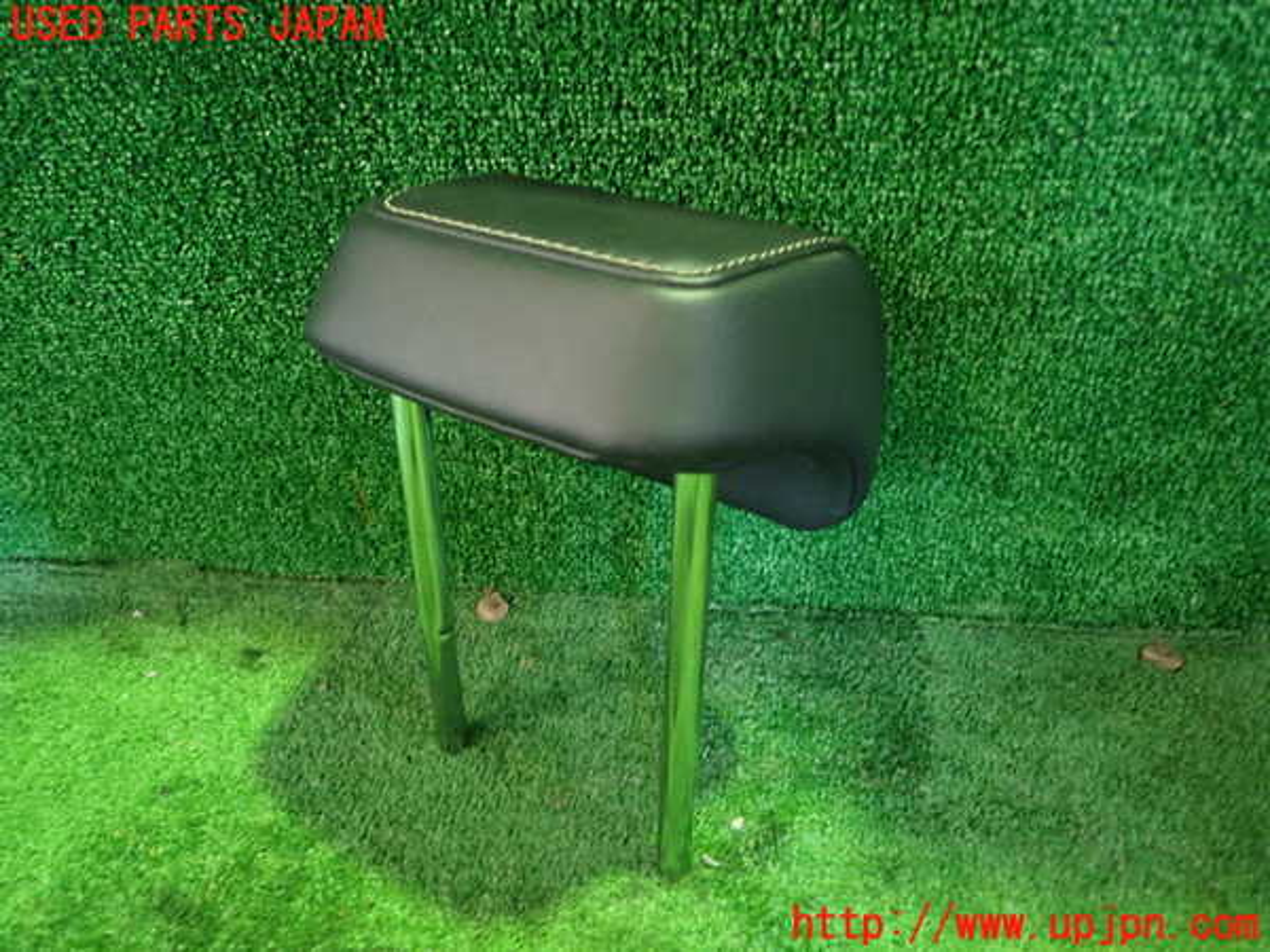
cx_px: 635
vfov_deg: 54.9
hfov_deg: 69.4
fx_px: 917
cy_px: 476
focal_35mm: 25
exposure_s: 1/25
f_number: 2
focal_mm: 4.5
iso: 800
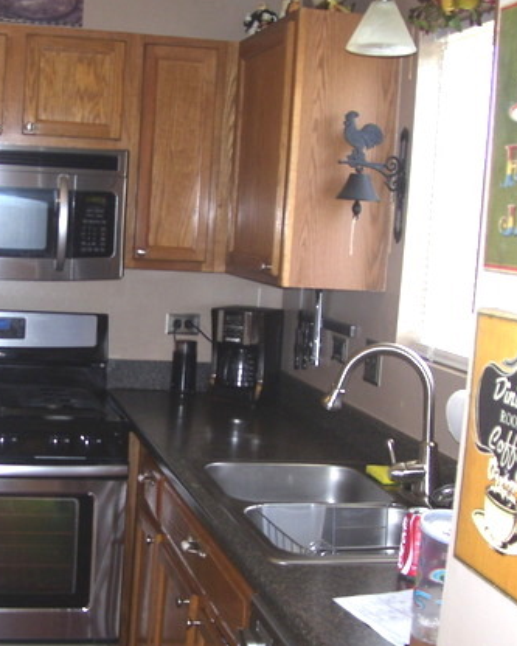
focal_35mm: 54
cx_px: 127
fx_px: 1032
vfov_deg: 34.7
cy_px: 357
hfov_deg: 27.7
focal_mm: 6
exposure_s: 1/60
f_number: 2.7
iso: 80
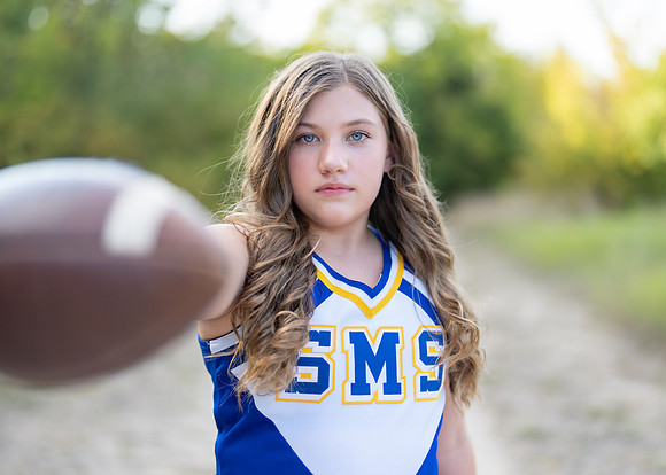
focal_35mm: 58
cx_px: 338
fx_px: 1102
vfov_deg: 24.3
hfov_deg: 33.6
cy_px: 227
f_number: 1.2
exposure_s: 1/1000
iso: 100
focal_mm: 50
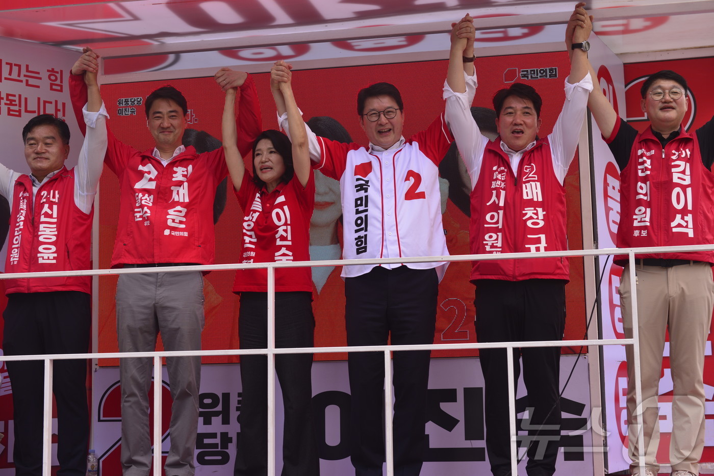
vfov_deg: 22.6
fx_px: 1190
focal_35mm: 60
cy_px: 238
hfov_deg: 33.4
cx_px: 357
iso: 200
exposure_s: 1/160
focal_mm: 60
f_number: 7.1
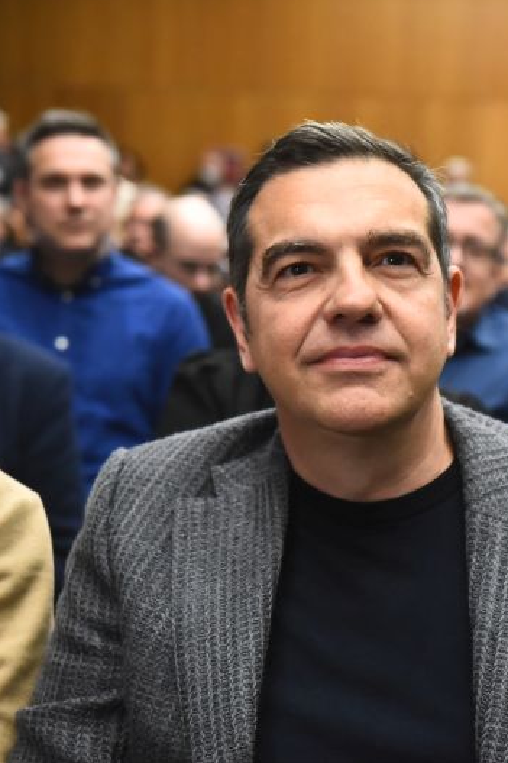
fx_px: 1800
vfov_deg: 23.9
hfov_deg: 16.0
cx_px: 365
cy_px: 379
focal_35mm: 85
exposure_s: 1/200
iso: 6400
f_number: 3.2
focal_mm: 56
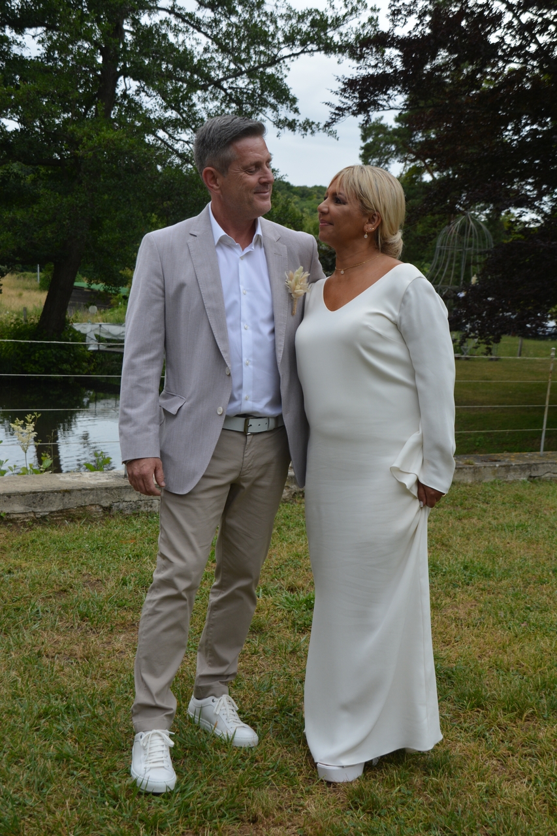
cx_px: 278
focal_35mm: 45
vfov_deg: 43.6
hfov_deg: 29.9
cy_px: 418
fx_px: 1045
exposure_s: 1/125
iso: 360
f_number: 5.6
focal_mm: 30
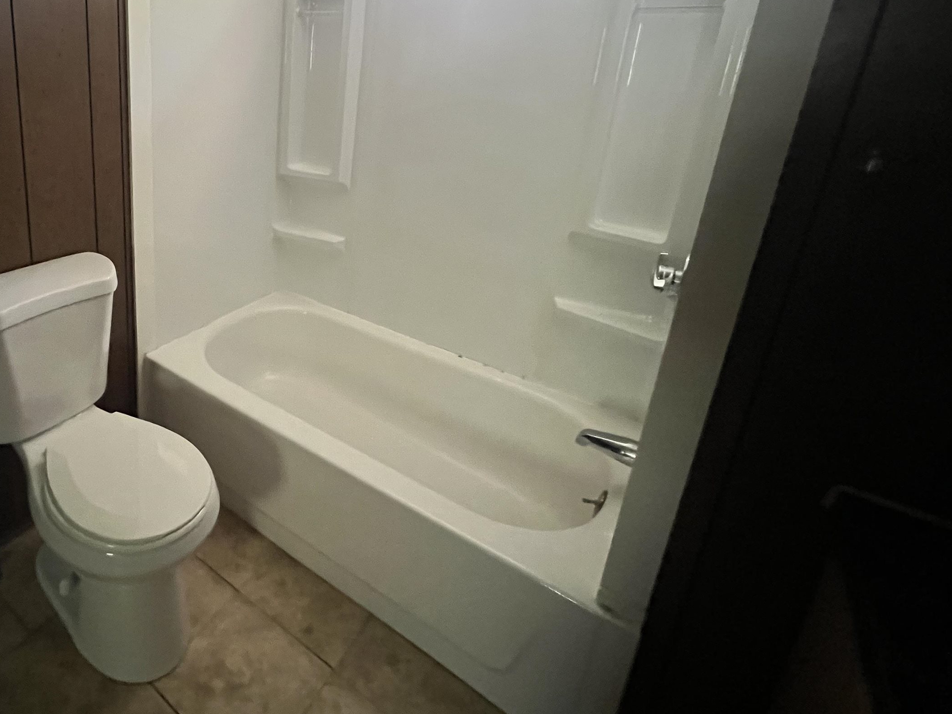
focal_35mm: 19
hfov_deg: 79.5
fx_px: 522
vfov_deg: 66.0
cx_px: 263
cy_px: 213
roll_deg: -2.0
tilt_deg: -16.7
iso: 1000
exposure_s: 1/58
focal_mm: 1.57
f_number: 1.8
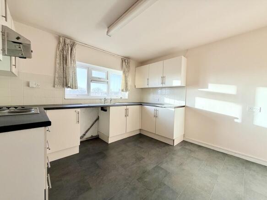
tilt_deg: -1.9
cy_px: 100
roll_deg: -1.4
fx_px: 108
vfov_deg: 85.7
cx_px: 134
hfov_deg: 102.1
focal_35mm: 14
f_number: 2.2
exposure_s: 1/183
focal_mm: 2.22
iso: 64
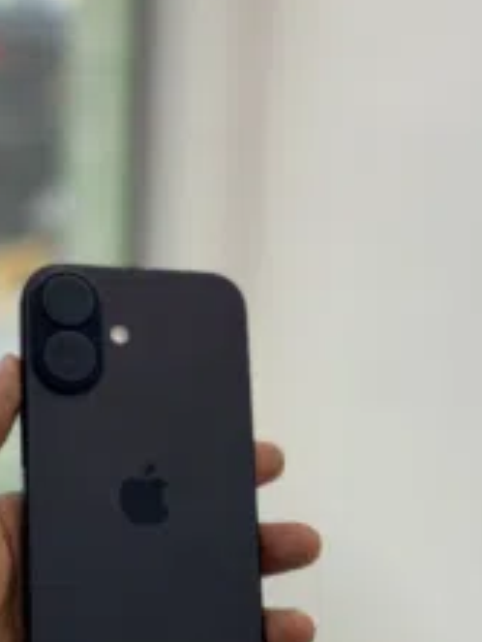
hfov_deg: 16.9
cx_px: 139
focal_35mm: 87
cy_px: 476
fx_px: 1614
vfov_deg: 22.3
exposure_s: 1/621
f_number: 1.78
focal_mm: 6.76
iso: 64
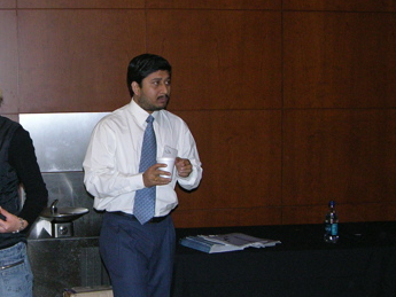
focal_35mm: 75
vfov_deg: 19.6
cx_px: 56
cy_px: 176
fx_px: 858
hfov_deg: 25.3
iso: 200
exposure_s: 1/60.1
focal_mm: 8.9
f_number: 2.8
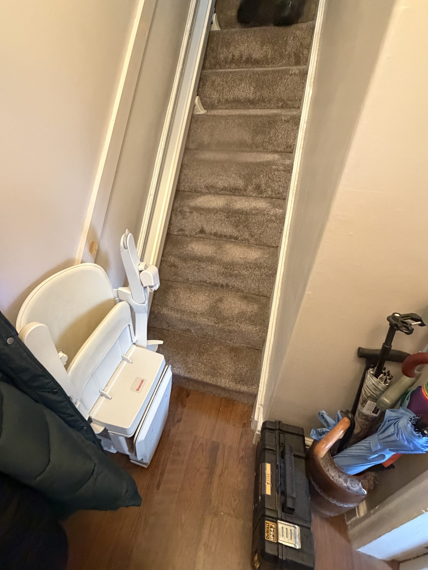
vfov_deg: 91.0
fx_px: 280
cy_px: 286
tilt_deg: -38.3
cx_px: 178
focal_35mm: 17
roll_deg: +3.8
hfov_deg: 74.2
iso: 800
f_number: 2.2
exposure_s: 1/50
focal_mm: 2.22
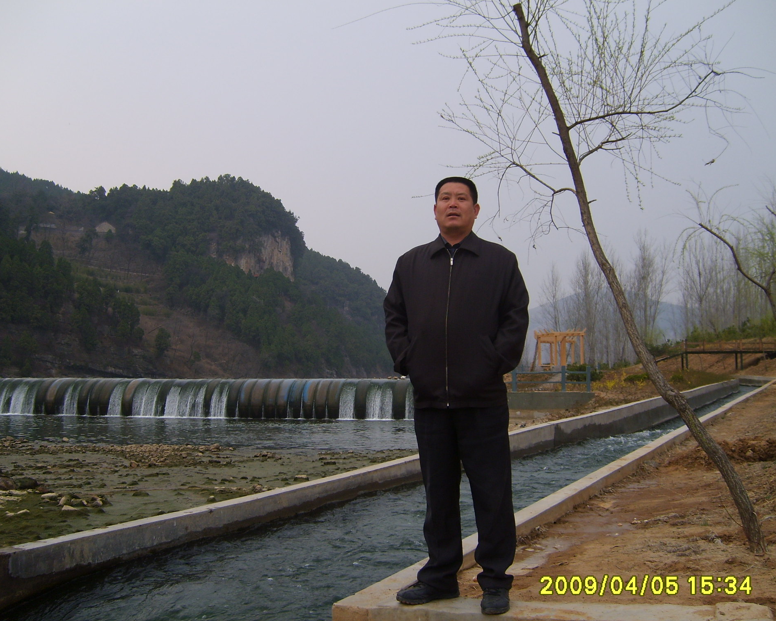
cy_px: 309
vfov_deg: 40.1
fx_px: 850
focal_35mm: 37
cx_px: 366
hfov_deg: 49.1
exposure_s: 1/500
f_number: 2.8
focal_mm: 5.8
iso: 50
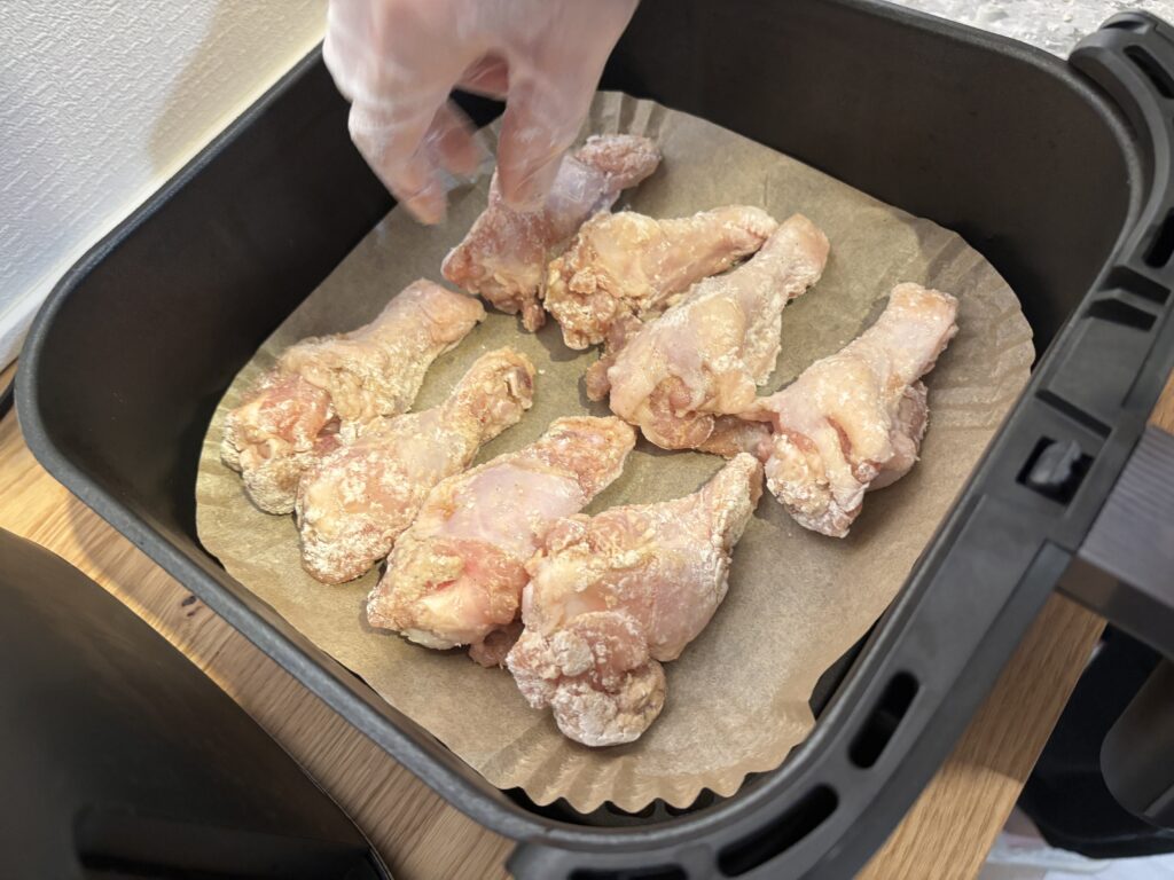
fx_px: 882
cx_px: 587
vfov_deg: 53.1
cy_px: 440
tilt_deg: -60.0
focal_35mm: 26
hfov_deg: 67.3
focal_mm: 5.96
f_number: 1.6
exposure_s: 1/50
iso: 250
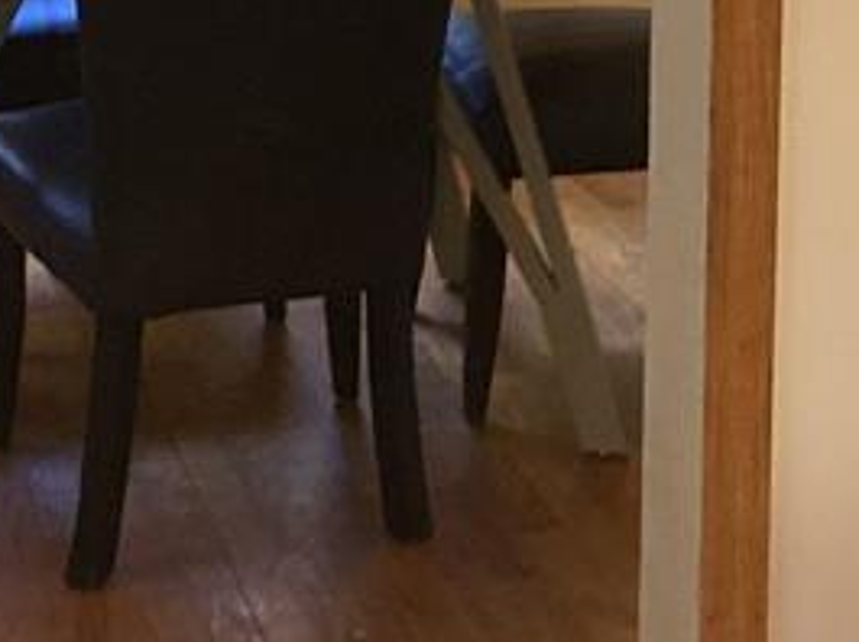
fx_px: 2974
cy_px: -162
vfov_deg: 12.0
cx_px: 781
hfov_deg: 16.2
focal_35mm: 120
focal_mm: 3.3
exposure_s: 1/60
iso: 400
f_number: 2.4
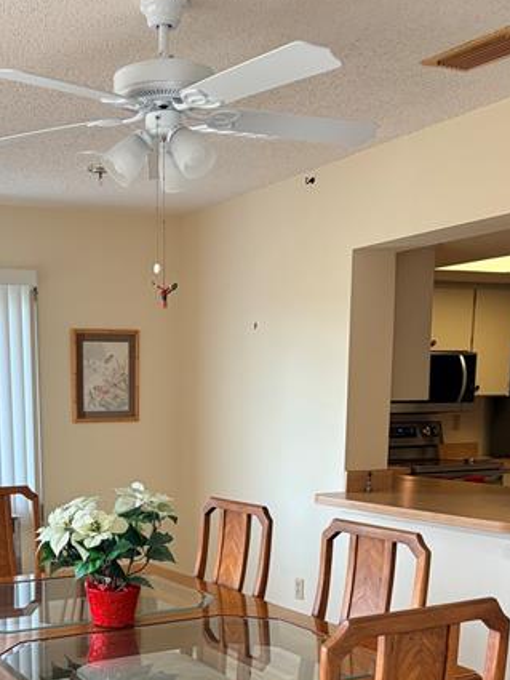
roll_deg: +1.7
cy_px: 552
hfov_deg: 30.3
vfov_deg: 38.8
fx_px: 923
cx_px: 115
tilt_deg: -9.6
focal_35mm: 47
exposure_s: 1/120
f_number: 1.6
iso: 100
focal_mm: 5.96
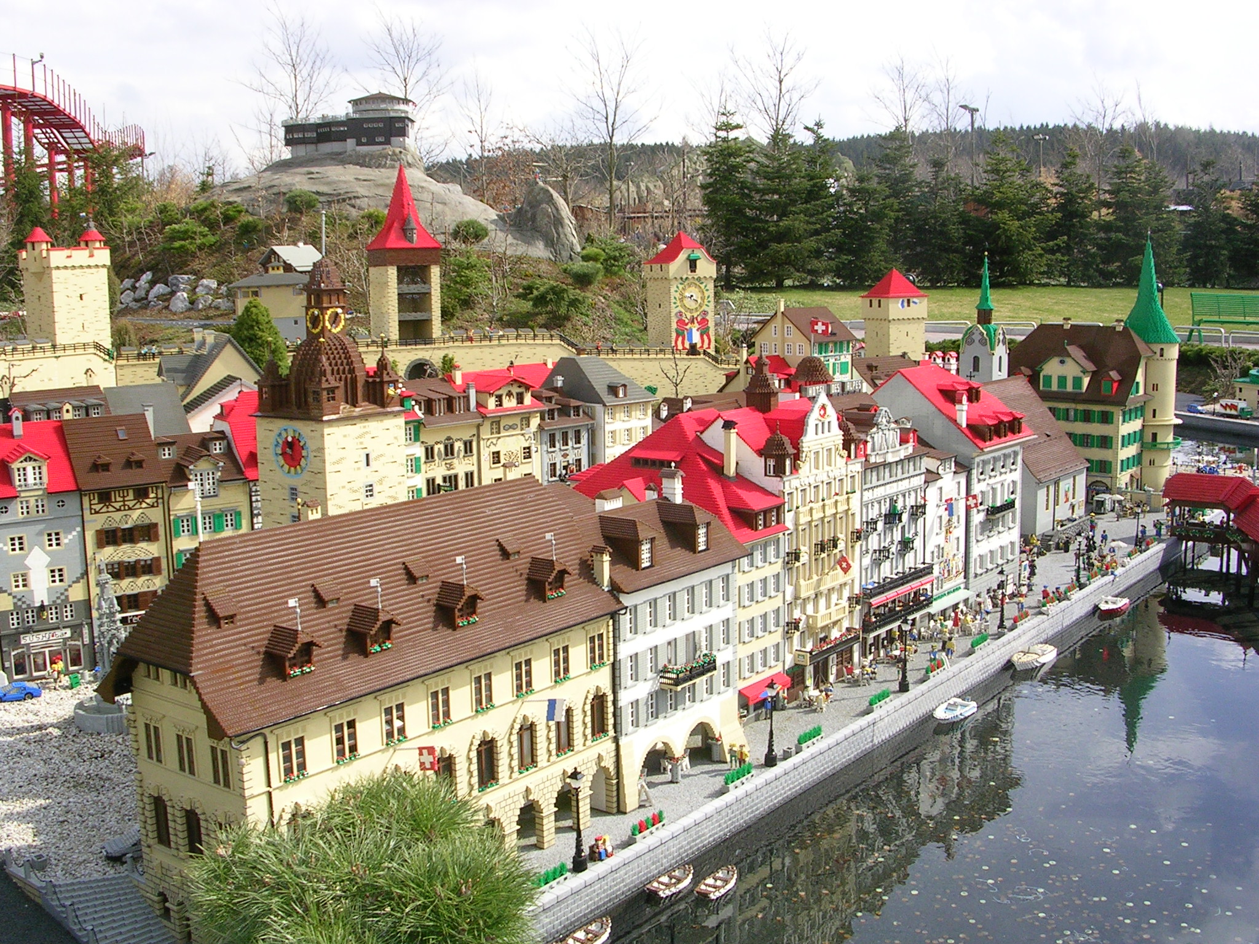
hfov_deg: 49.0
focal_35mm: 38
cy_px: 472
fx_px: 1382
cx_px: 630
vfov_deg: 37.7
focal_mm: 5.8
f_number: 5.6
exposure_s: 1/280
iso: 71
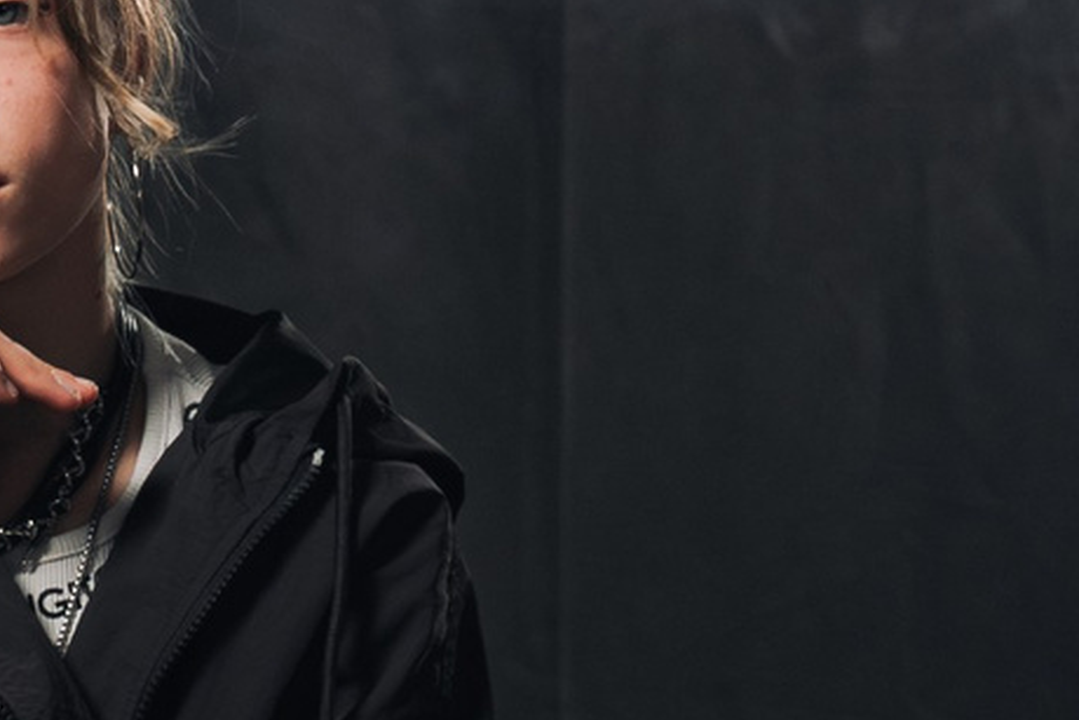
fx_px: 7435
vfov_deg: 5.5
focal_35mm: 248
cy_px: 17
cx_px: -882
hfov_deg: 8.0
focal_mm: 41
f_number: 5.6
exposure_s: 1/125
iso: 500
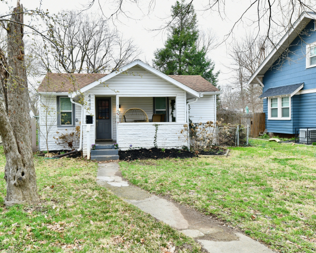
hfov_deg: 63.7
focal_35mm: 27
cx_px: 133
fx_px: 253
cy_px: 125
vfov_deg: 53.2
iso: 640
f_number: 6.3
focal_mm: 23
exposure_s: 1/160
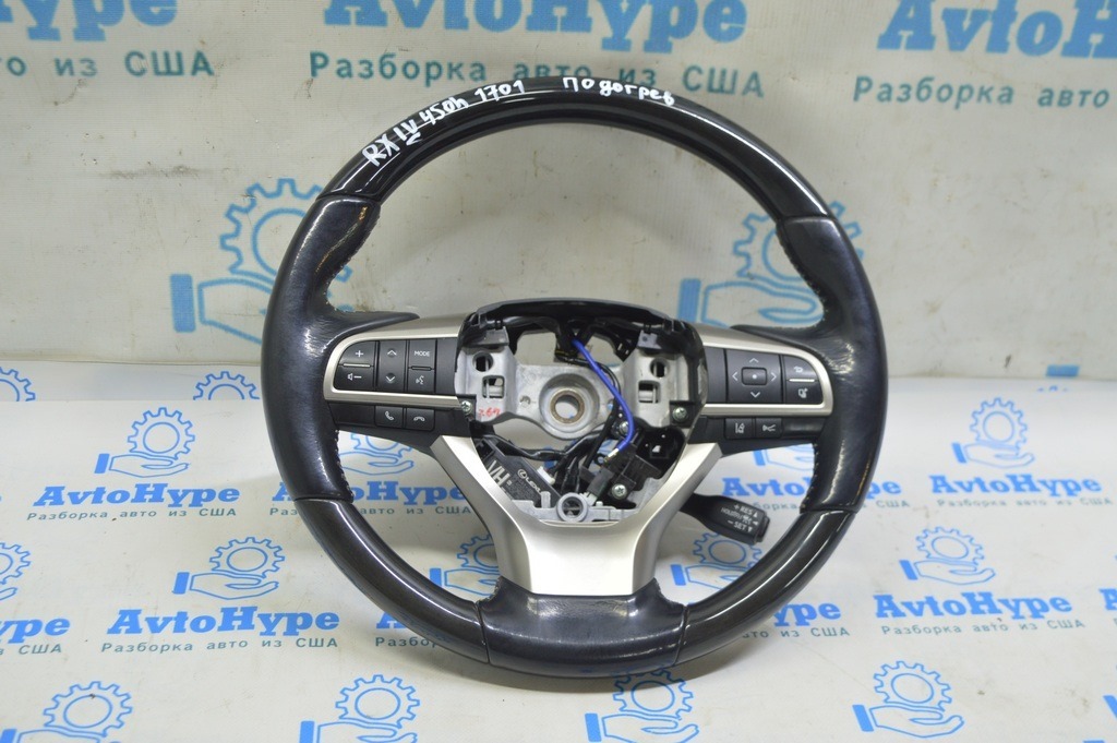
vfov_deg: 31.8
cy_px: 372
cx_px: 558
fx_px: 1302
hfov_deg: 46.4
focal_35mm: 42
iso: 400
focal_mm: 28
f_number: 5.6
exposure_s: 1/20
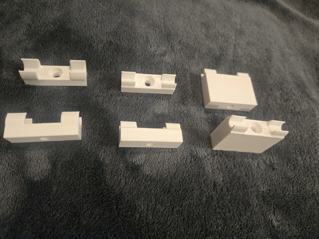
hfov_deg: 73.9
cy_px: 120
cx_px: 160
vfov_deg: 58.9
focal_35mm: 23
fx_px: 212
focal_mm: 5.4
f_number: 1.8
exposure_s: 1/120
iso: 800
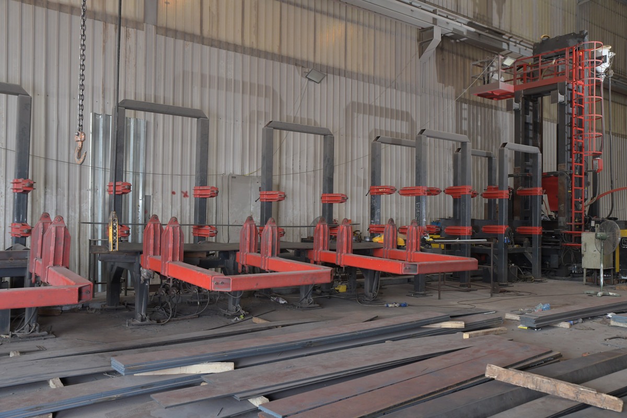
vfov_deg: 42.3
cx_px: 314
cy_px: 209
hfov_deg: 60.3
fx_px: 540
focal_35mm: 31
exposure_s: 1/200
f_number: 5.6
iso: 1000
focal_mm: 31
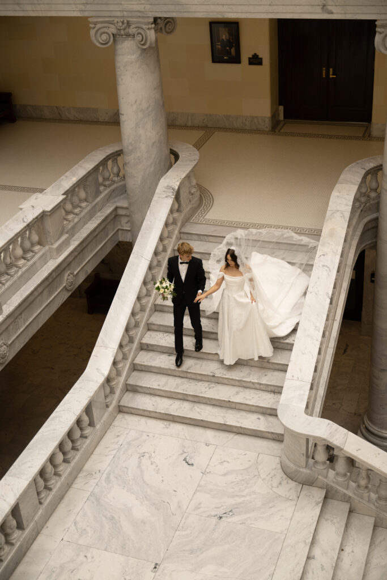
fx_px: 790
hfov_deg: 27.5
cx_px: 194
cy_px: 290
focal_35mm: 49
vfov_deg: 40.3
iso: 400
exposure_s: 1/400
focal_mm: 49
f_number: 2.8
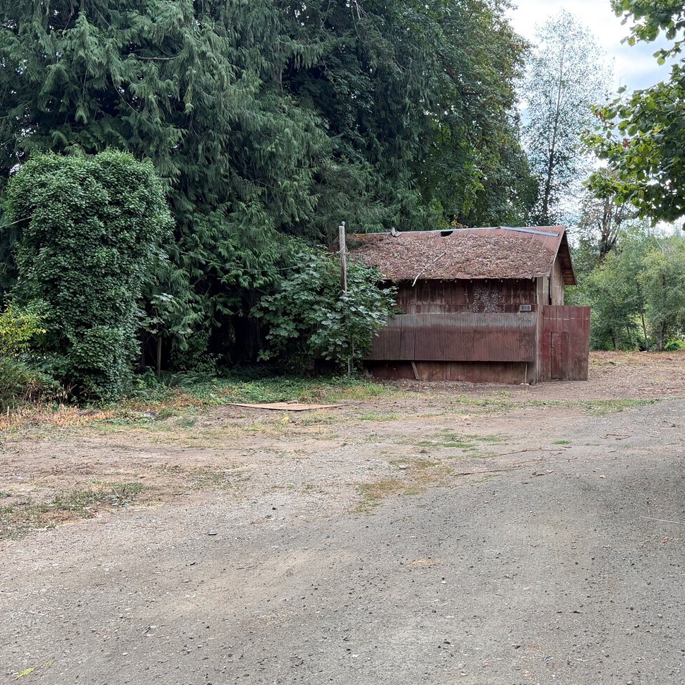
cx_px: 450
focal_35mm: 35
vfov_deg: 47.2
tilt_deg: +1.0
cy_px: 313
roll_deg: +1.7
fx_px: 784
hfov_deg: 46.6
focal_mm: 6.76
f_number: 1.78
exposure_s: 1/757
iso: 100
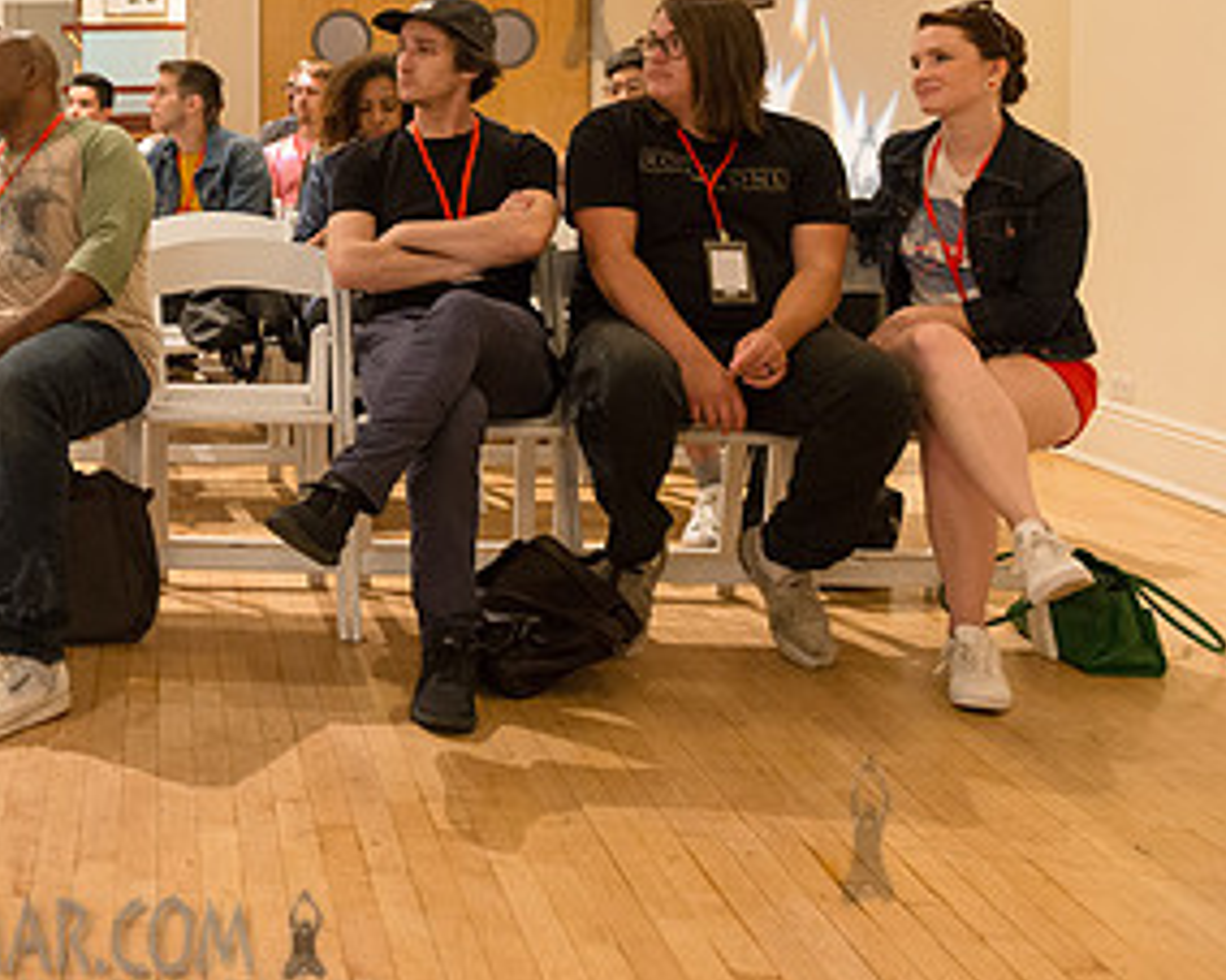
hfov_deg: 36.7
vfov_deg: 31.9
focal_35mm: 46
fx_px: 1669
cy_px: 201
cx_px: 30
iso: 2500
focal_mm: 24
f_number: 4
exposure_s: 1/60
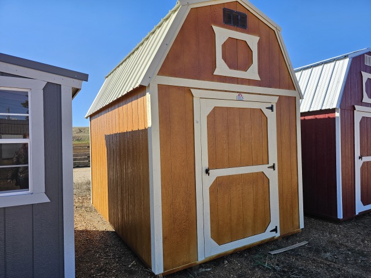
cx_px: 186
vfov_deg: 58.9
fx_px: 247
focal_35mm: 23
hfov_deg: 73.9
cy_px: 139
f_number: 1.7
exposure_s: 1/2000
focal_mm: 6.3
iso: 50
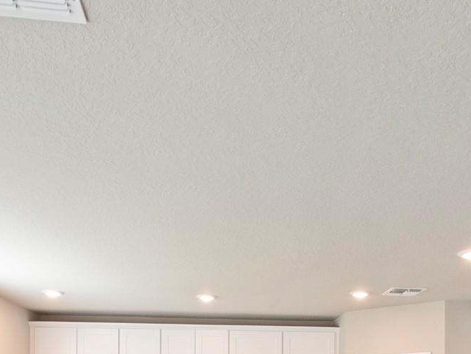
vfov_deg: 34.0
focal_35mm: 34
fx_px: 463
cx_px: 272
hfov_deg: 53.7
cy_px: 421
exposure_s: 1/60
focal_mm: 7
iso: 800
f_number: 4
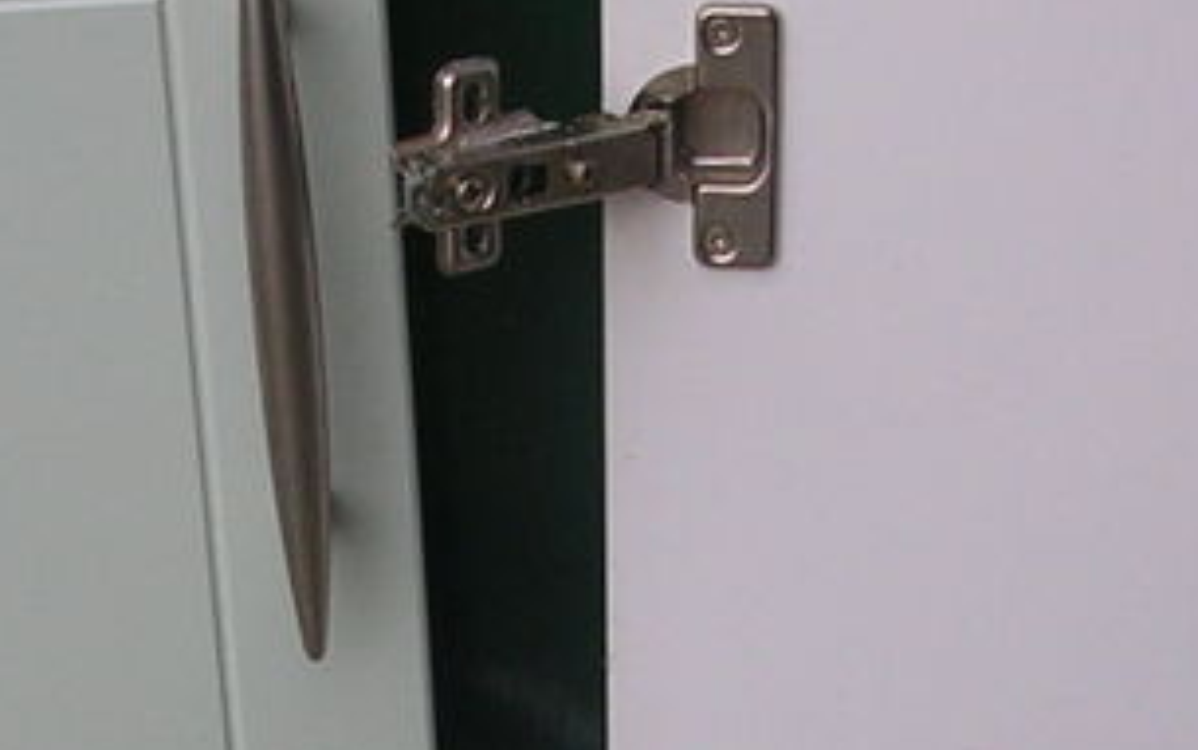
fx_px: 4312
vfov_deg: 9.8
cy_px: 801
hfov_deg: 15.8
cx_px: 538
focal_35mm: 132
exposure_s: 1/202
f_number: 2.8
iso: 50
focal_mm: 5.8
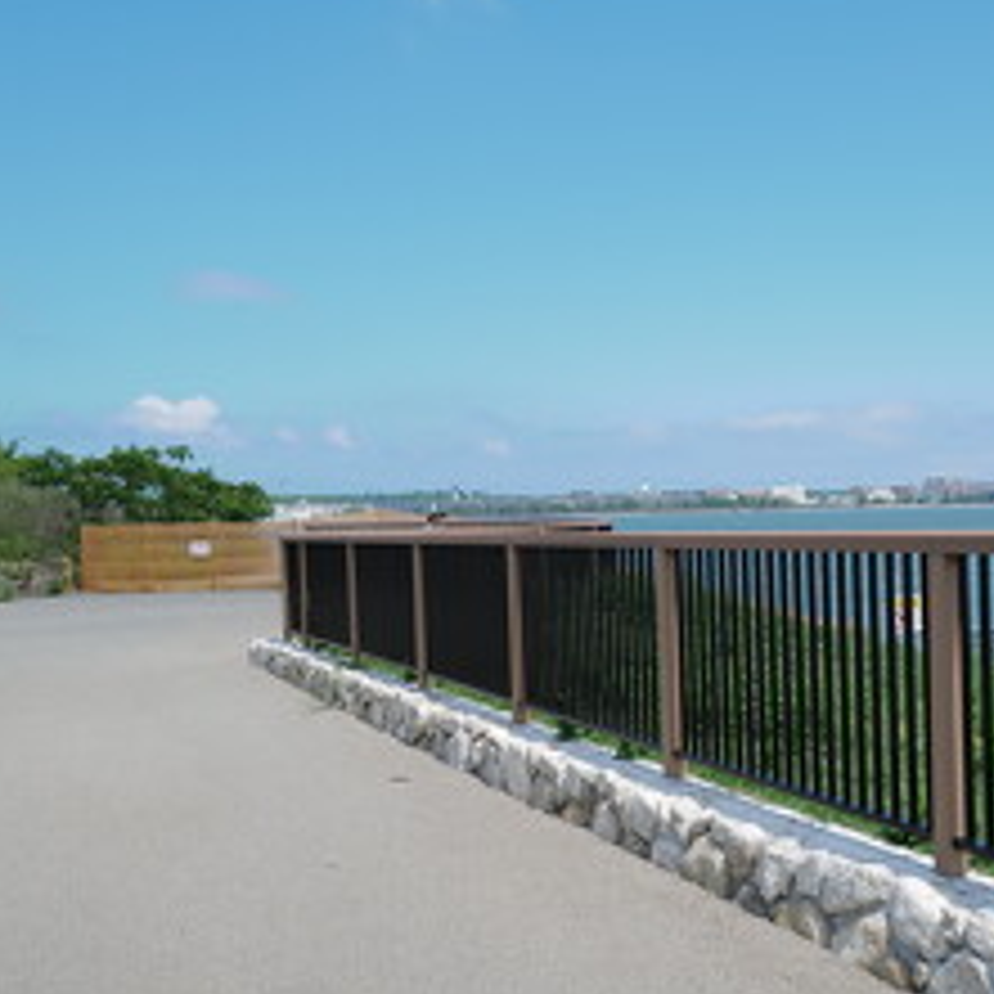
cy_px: 569
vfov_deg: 39.1
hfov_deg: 38.2
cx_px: 738
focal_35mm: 43
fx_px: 1397
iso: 100
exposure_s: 1/500
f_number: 5
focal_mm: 28
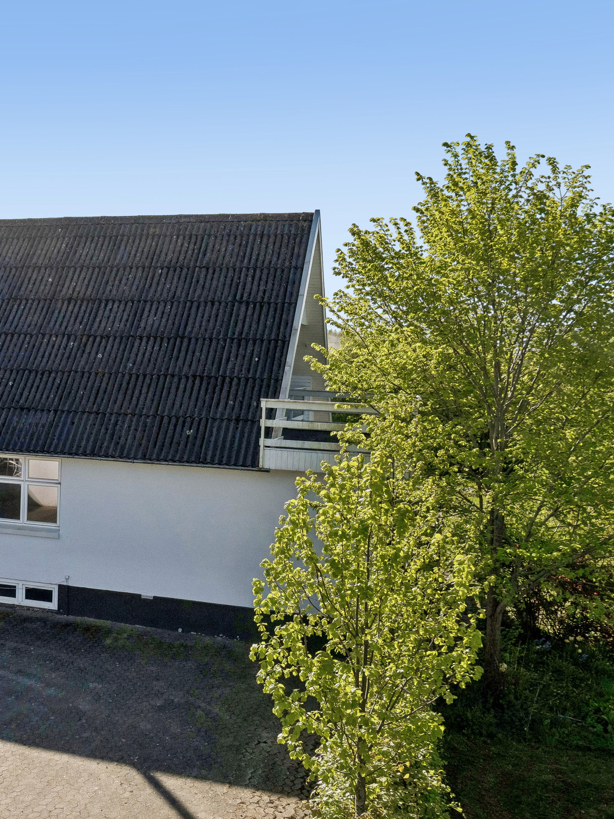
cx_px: 40
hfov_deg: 33.0
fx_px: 970
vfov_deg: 45.8
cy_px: 409
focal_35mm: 41
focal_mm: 28
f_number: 8
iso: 800
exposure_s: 1/5000
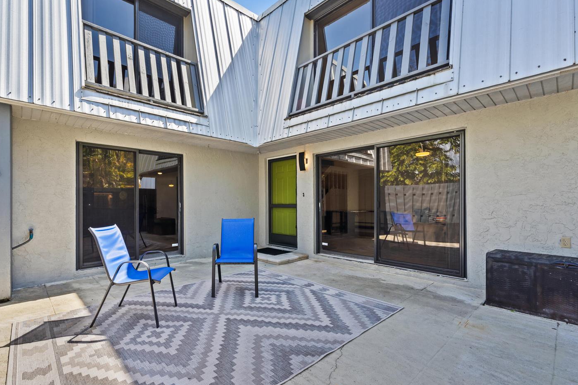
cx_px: 251
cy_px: 198
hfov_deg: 96.2
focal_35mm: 16
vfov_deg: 73.7
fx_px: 257
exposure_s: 1/80
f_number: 9
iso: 250
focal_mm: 14
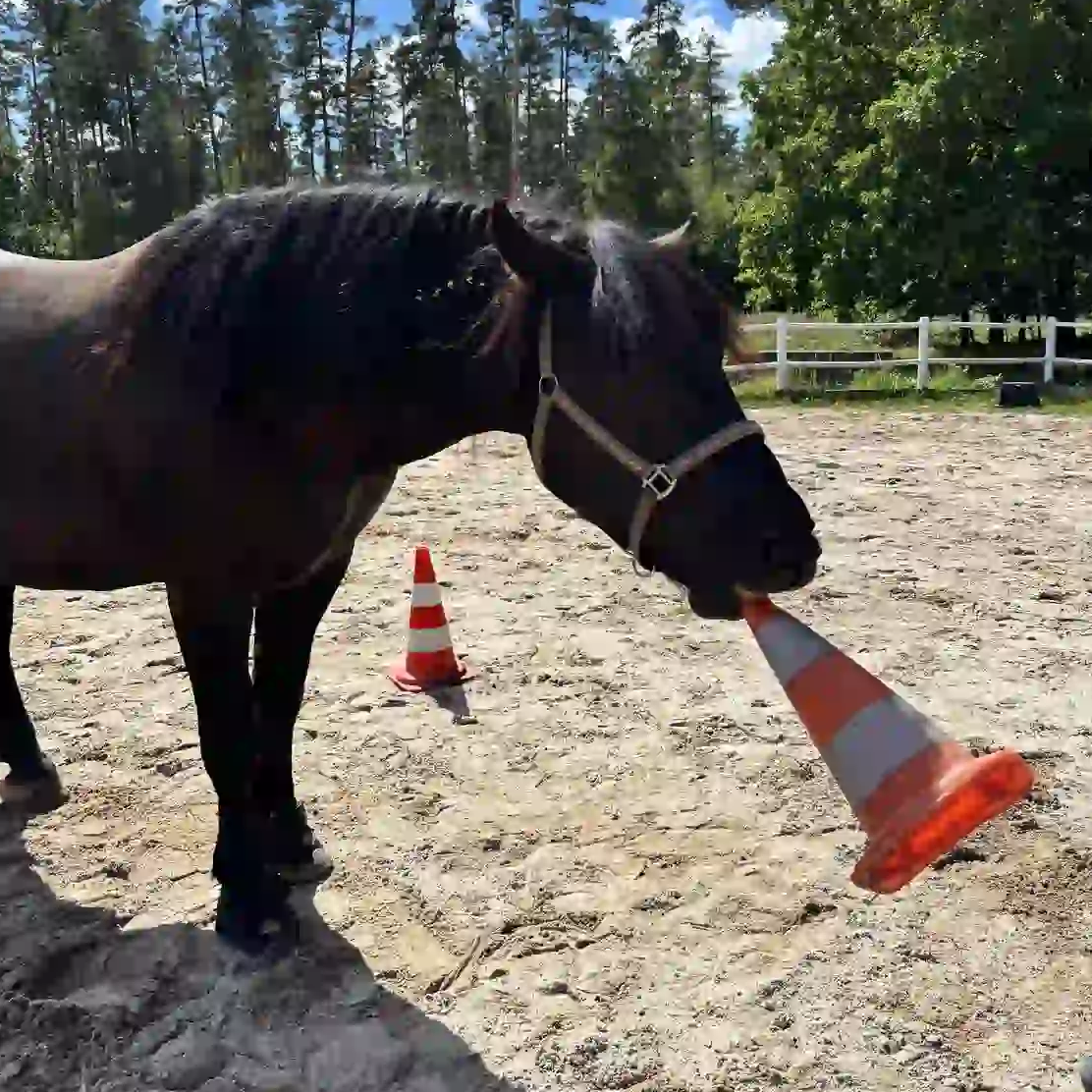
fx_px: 1106
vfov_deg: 52.5
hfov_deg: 52.5
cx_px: 546
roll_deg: -0.8
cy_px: 544
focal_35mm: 31
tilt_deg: -10.7
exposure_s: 1/3413
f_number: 1.6
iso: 50
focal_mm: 5.96
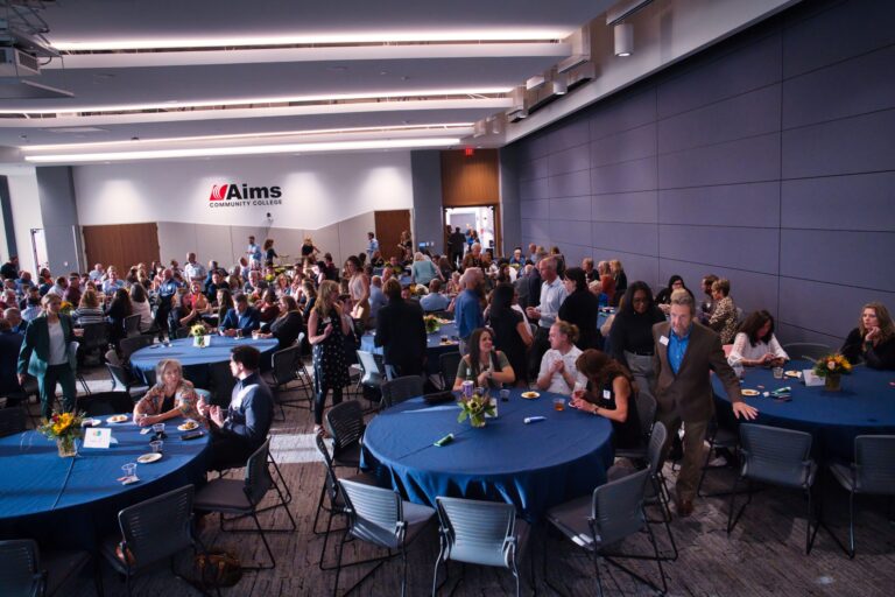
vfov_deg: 53.1
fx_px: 597
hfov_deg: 73.7
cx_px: 448
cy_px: 298
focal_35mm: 24
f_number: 5.6
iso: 4000
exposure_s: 1/160
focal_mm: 24
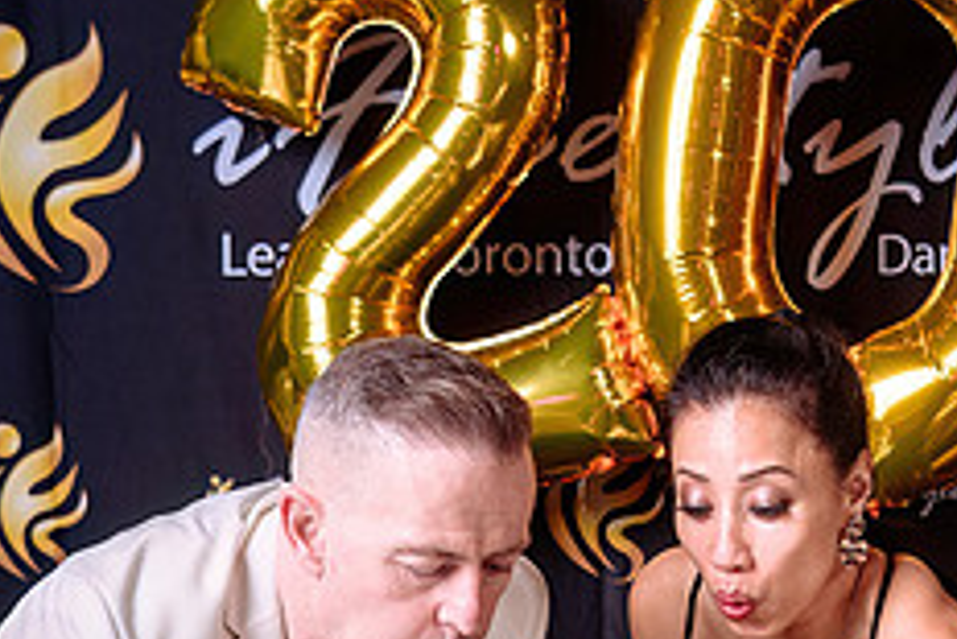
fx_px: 2261
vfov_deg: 15.7
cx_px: 713
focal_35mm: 85
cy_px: 662
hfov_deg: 23.7
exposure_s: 1/100
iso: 200
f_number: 4
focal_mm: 30
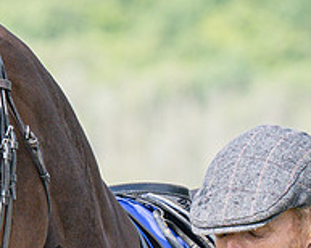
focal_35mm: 989
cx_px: 14
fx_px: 9094
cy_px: 363
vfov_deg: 1.6
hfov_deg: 2.0
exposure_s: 1/1000
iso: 200
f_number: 4.5
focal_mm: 145
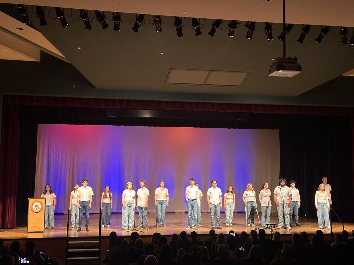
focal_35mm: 48
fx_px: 491
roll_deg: -0.6
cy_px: 132
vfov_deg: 30.3
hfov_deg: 39.7
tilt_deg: +6.2
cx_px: 177
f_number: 1.78
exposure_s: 1/40
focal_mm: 6.86
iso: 250
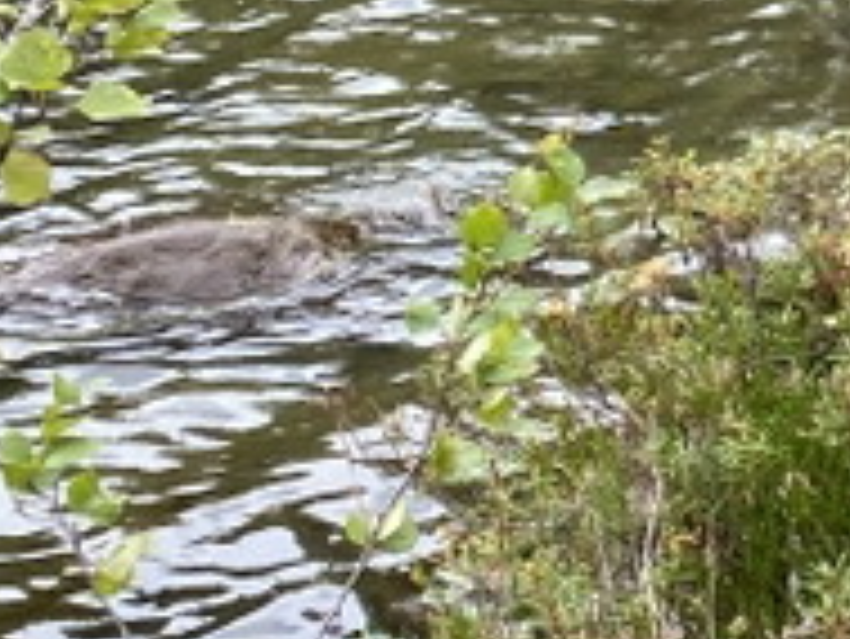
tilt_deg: -9.0
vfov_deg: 10.7
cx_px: 1484
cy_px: -450
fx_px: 3243
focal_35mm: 132
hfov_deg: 13.5
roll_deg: +0.6
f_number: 1.8
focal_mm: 4.25
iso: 32
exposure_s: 1/159
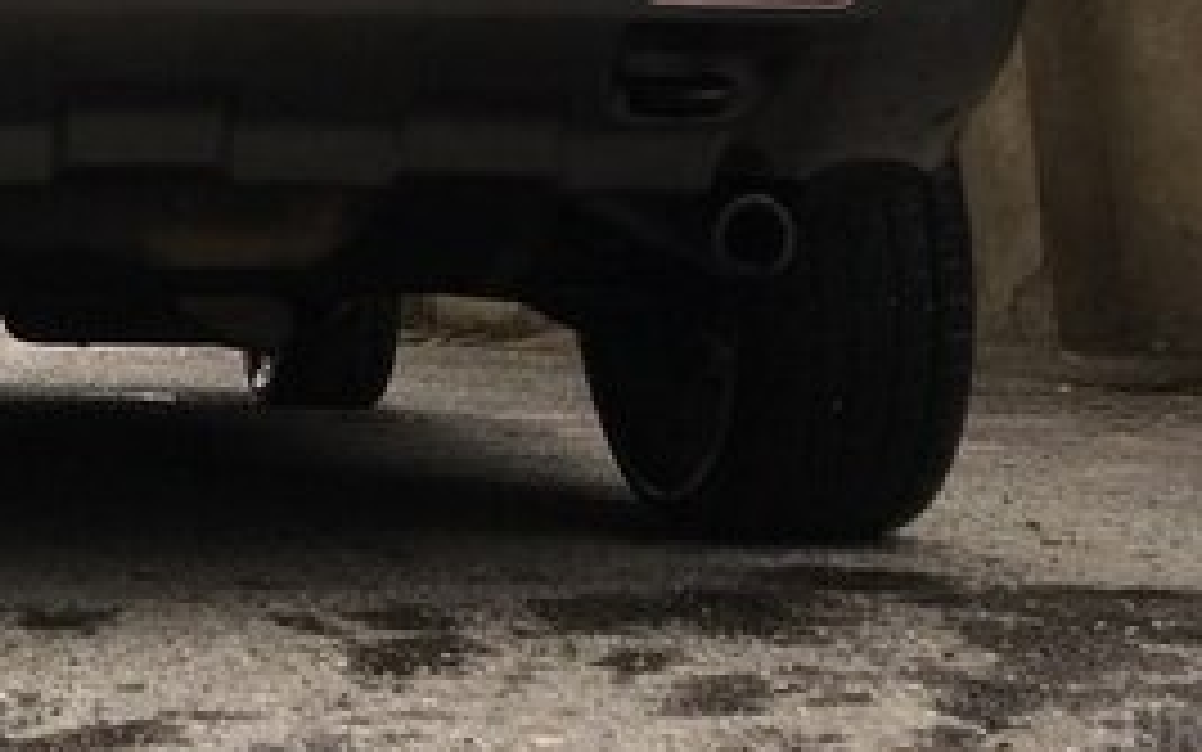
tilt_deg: +14.3
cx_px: -45
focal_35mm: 76
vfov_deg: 16.0
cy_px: -304
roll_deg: +1.1
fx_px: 2490
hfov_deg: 25.6
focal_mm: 4.15
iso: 25
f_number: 2.2
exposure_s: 1/444
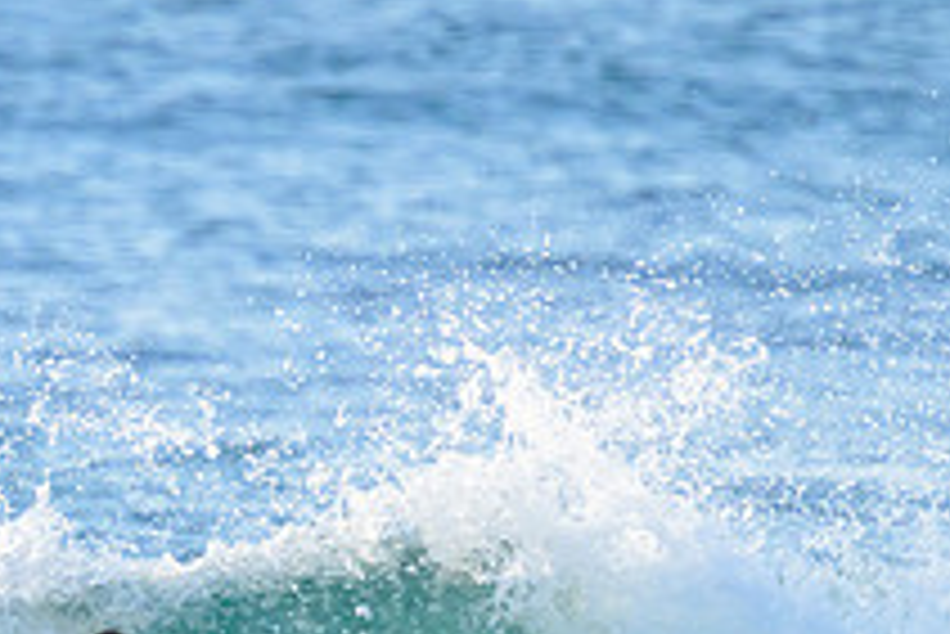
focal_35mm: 2200
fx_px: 58093
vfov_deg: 0.6
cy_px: 663
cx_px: 59
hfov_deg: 0.9
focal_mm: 800
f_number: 11
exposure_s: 1/2000
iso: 2800
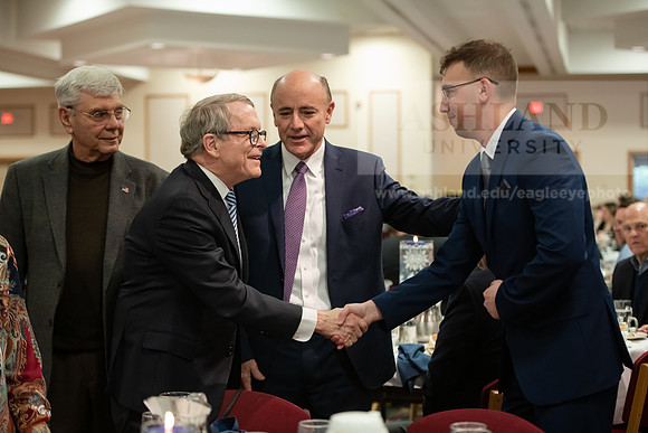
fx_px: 1260
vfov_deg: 19.5
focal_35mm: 70
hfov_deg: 28.8
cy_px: 216
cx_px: 324
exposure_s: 1/200
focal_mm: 70
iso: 3200
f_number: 3.2
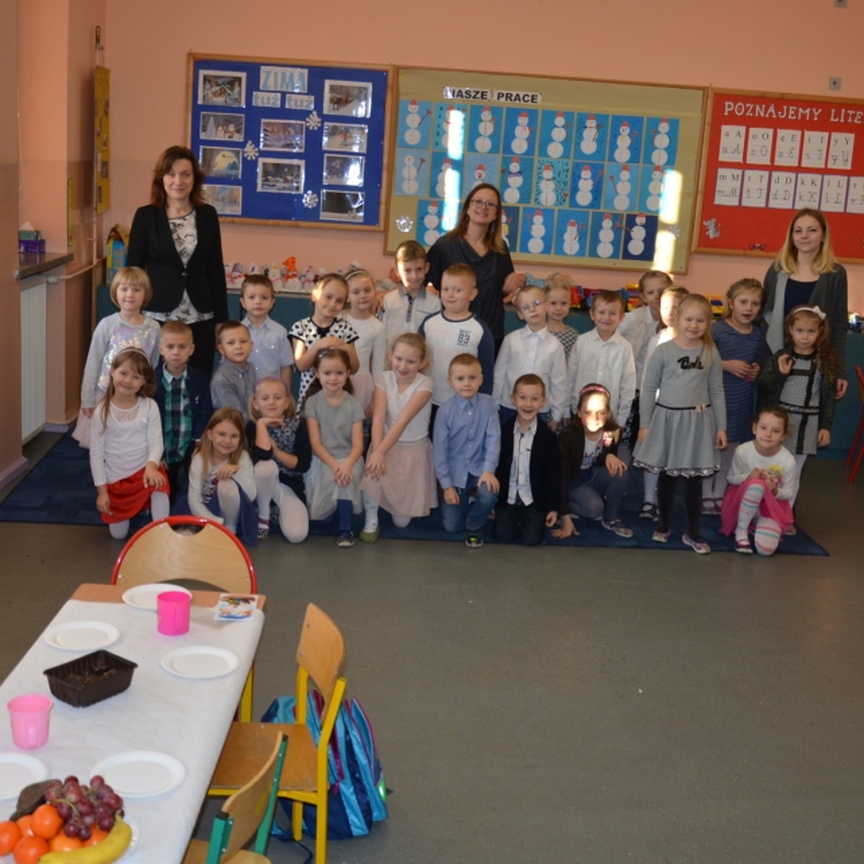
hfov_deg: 39.4
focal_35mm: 43
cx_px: 377
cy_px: 439
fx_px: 1205
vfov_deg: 39.4
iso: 280
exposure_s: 1/125
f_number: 3.8
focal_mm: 21
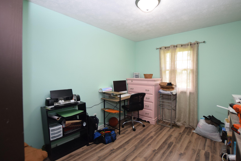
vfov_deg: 73.7
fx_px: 107
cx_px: 124
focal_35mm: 16
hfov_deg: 96.7
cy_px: 77
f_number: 3.5
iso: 1000
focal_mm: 10
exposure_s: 1/60
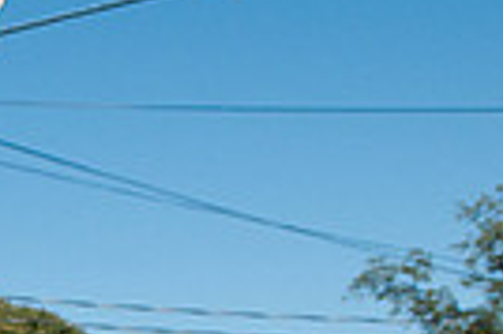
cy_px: 636
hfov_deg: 16.0
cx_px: -372
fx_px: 1537
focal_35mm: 110
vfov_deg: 11.4
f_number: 4.5
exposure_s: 1/2000
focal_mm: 17
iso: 250
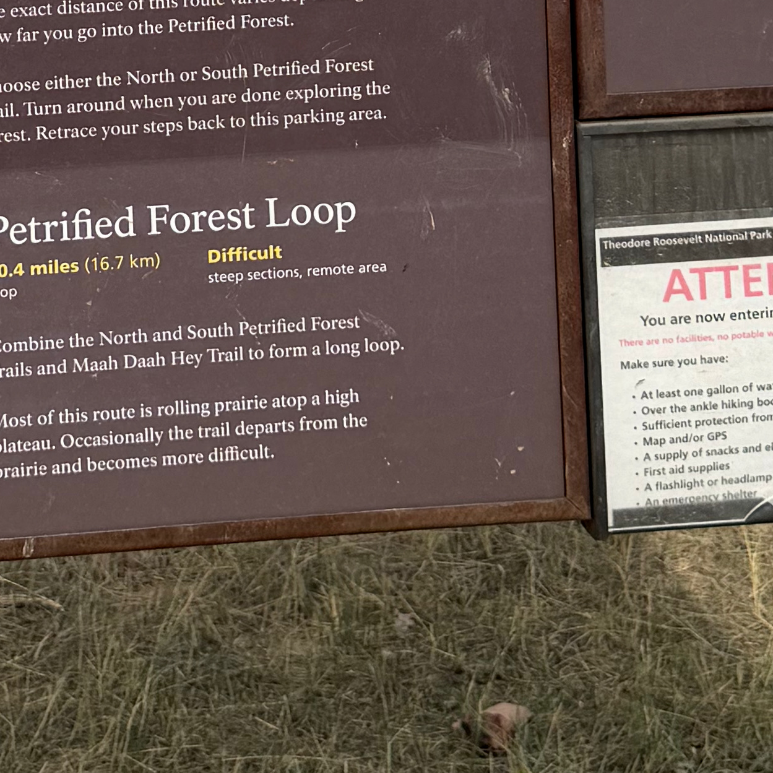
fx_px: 2451
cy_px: -291
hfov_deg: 17.8
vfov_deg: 16.7
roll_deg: +1.6
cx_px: 179
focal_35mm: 97
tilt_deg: -1.1
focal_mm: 6.76
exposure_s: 1/5714
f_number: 1.78
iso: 80
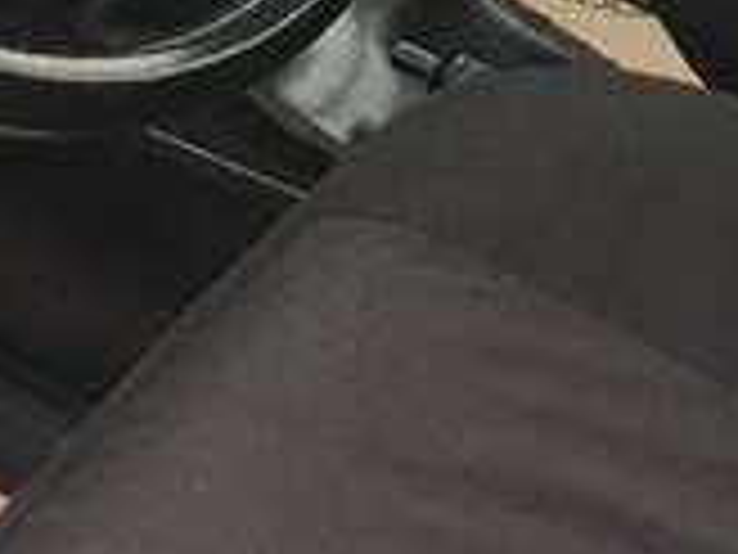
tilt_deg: -32.0
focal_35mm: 117
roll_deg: -0.1
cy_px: -232
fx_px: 2494
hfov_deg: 16.8
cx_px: 364
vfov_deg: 12.2
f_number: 2.2
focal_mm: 4.15
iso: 250
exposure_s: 1/17
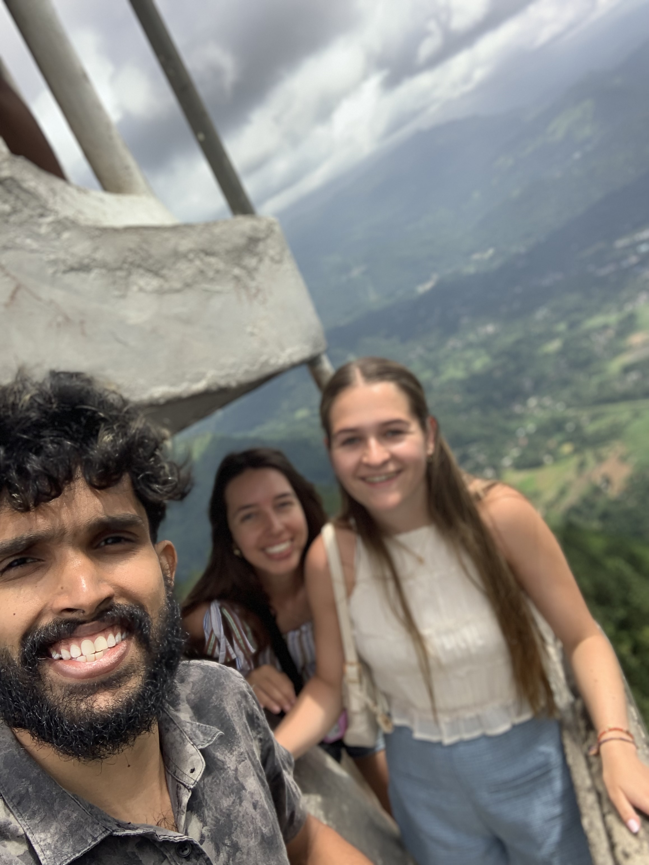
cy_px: 432
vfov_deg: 56.8
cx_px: 324
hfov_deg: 44.2
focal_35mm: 32
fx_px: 800
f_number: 2.2
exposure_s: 1/459
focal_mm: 2.87
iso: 16
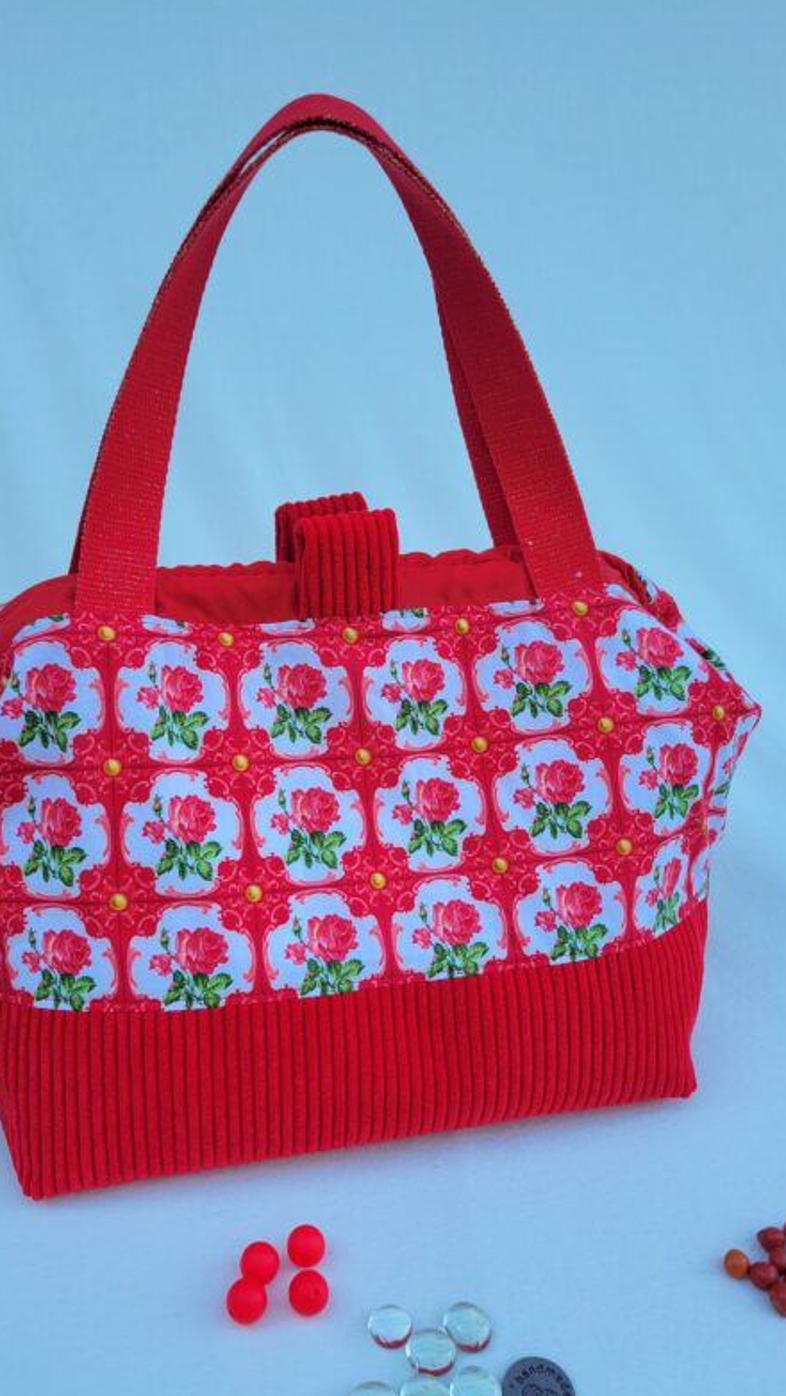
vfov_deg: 66.0
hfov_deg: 40.2
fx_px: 1073
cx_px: 355
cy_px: 706
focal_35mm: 29
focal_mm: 5.4
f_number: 1.8
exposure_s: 1/147
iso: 40
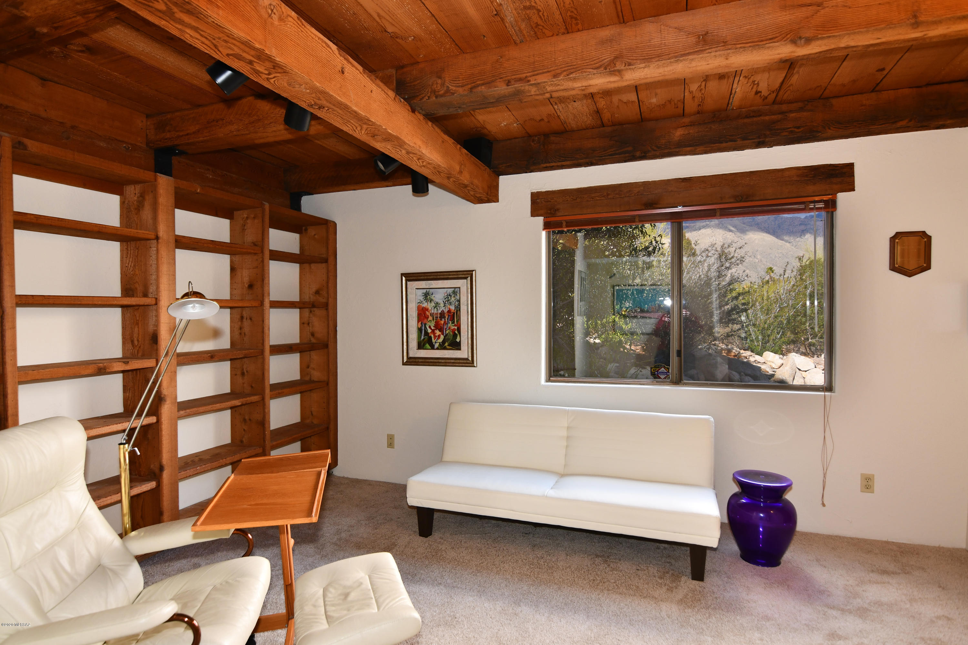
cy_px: 322
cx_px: 484
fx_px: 511
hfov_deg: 86.9
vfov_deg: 64.6
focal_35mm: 19
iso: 360
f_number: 4
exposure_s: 1/60
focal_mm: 13
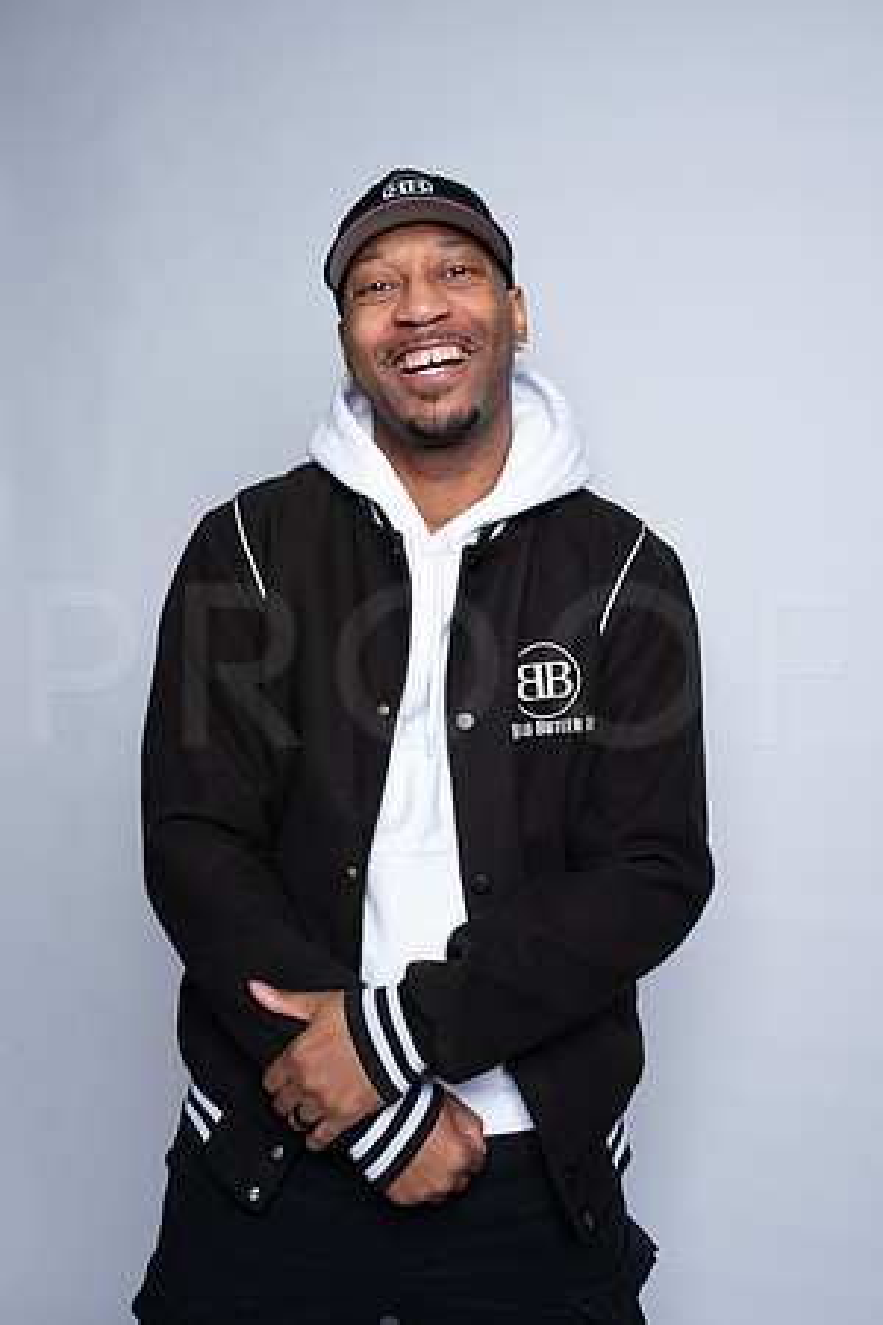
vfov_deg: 54.4
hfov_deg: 37.9
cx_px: 442
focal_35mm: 35
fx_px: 1288
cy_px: 662
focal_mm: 35
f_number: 6.3
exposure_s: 1/200
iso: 250
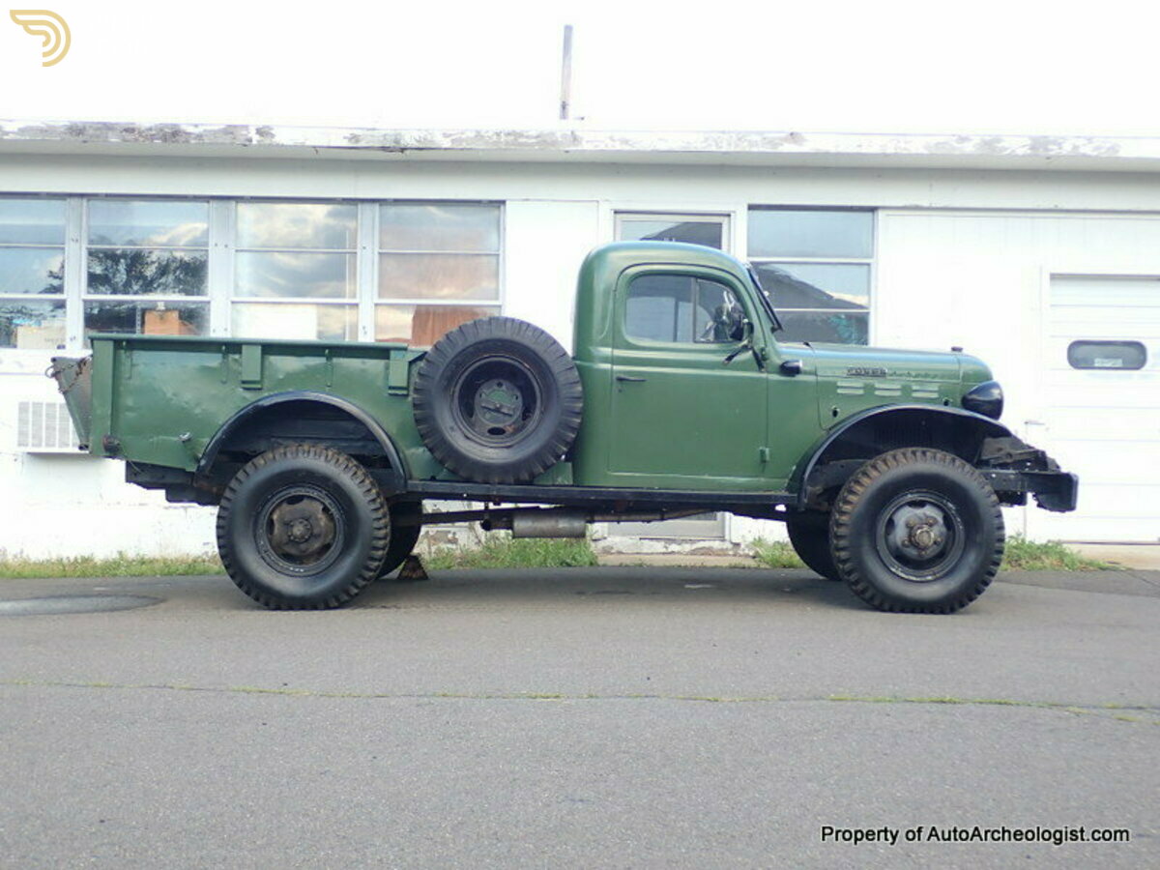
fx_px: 1474
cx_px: 580
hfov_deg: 42.9
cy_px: 435
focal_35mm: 44
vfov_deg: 32.9
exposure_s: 1/80
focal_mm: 7.84
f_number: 2.9
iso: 125
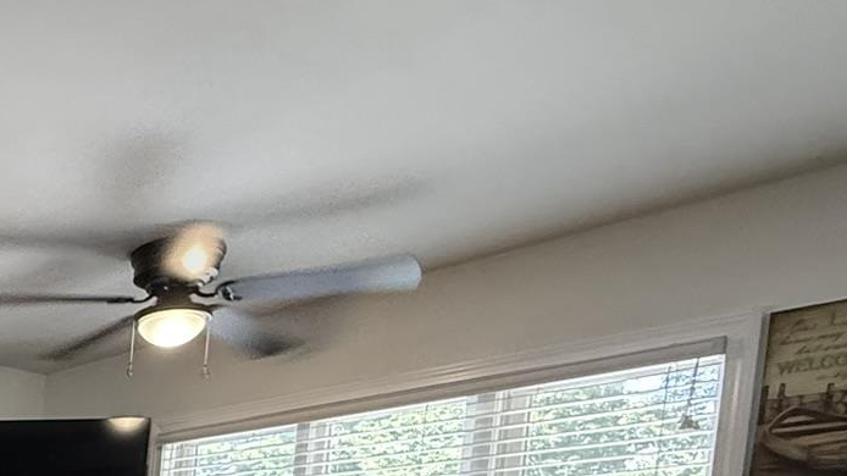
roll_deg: -3.3
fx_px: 1010
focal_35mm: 45
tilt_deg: -3.9
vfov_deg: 22.4
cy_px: 686
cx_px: -354
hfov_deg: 30.6
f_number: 2.2
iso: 400
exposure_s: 1/60
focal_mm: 2.22
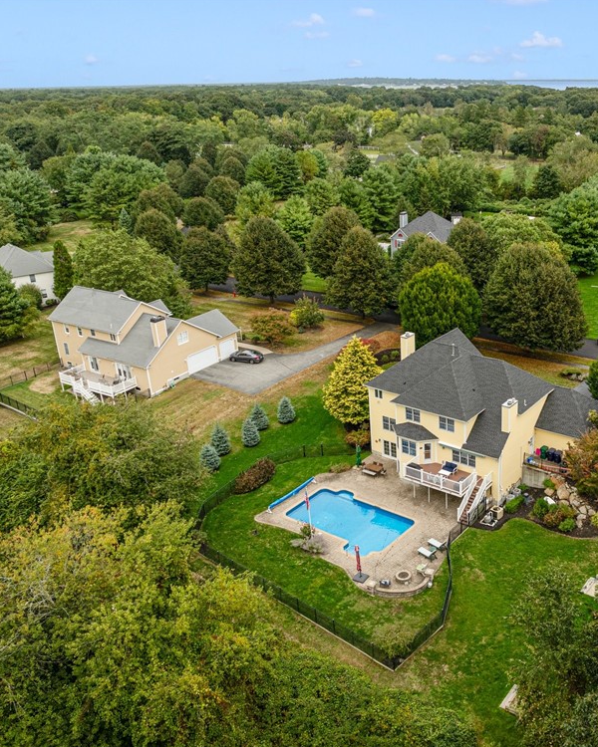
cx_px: 443
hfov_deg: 44.4
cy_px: 377
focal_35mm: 32
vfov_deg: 55.7
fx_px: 708
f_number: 2.8
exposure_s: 1/640
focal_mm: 12.29
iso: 100
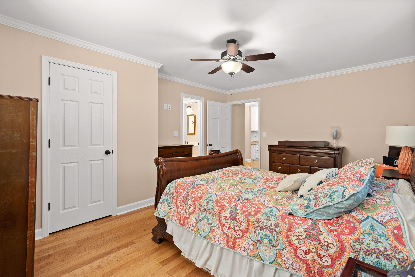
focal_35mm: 16
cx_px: 208
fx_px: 184
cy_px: 138
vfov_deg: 73.7
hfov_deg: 96.7
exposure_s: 1/1.25
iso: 250
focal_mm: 16
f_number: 8
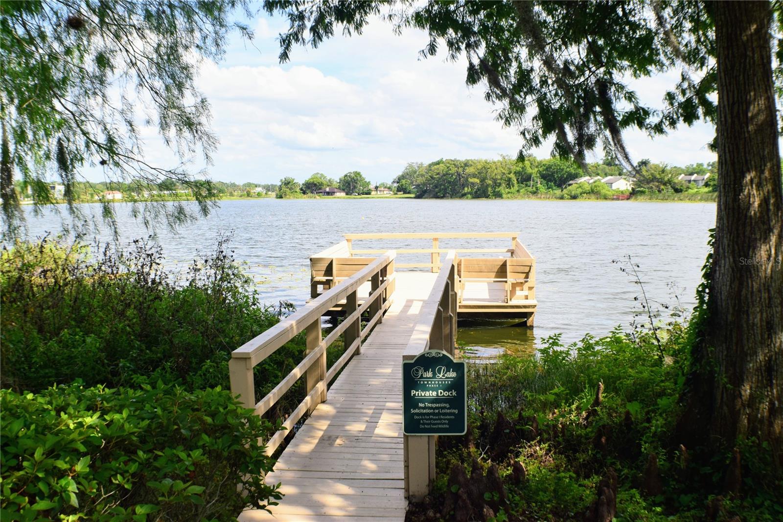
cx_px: 392
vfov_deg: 30.8
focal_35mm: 44
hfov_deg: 45.0
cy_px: 261
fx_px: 946
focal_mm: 29
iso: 400
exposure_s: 1/400
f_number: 11
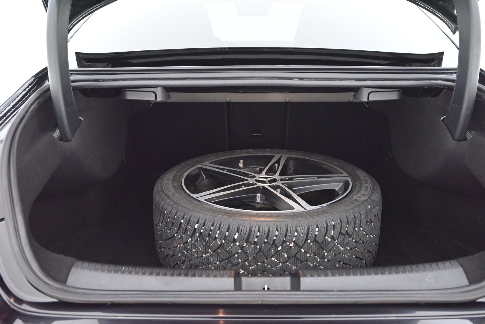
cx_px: 242
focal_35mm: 33
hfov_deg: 57.2
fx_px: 445
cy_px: 162
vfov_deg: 40.0
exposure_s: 1/60
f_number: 4.8
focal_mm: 33
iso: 11400
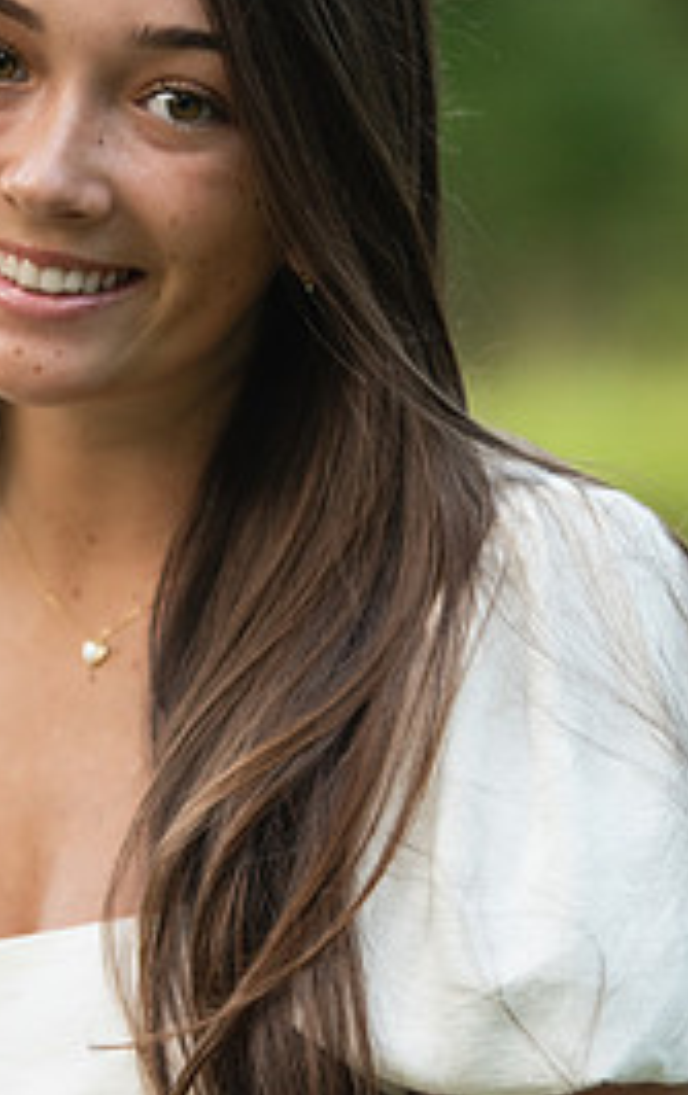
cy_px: 510
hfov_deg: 5.5
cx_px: 124
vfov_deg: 8.7
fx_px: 7207
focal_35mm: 241
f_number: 3.2
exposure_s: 1/200
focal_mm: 140
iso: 1000
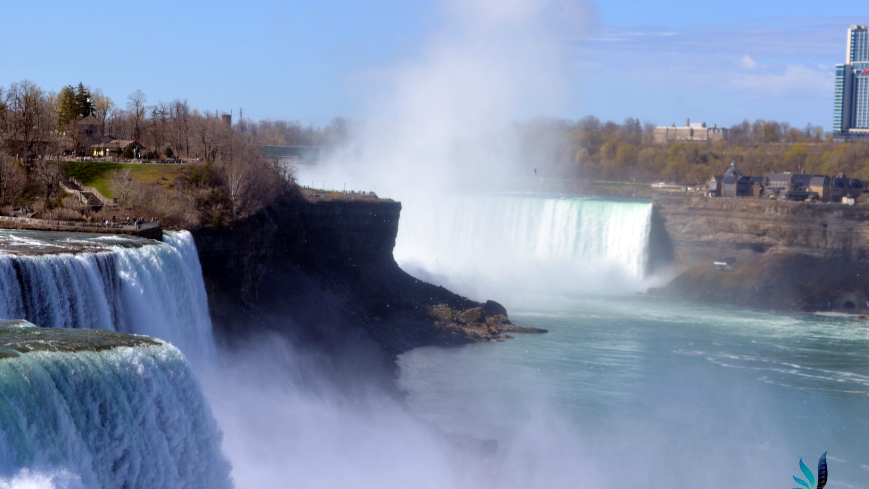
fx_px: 1994
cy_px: 235
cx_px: 436
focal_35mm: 87
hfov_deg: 24.6
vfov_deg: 14.0
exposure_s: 1/320
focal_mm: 55
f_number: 9
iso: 100
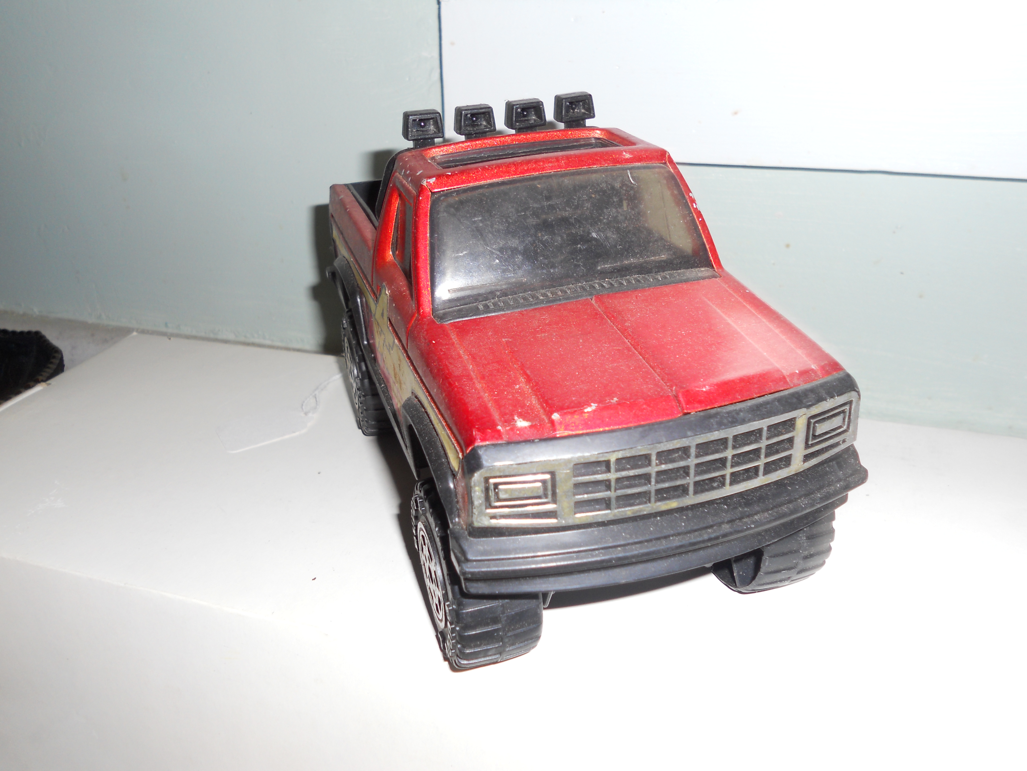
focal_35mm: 32
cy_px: 386
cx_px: 514
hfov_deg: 56.8
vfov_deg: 44.2
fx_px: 949
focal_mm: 5.8
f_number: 3.5
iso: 80
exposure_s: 1/25
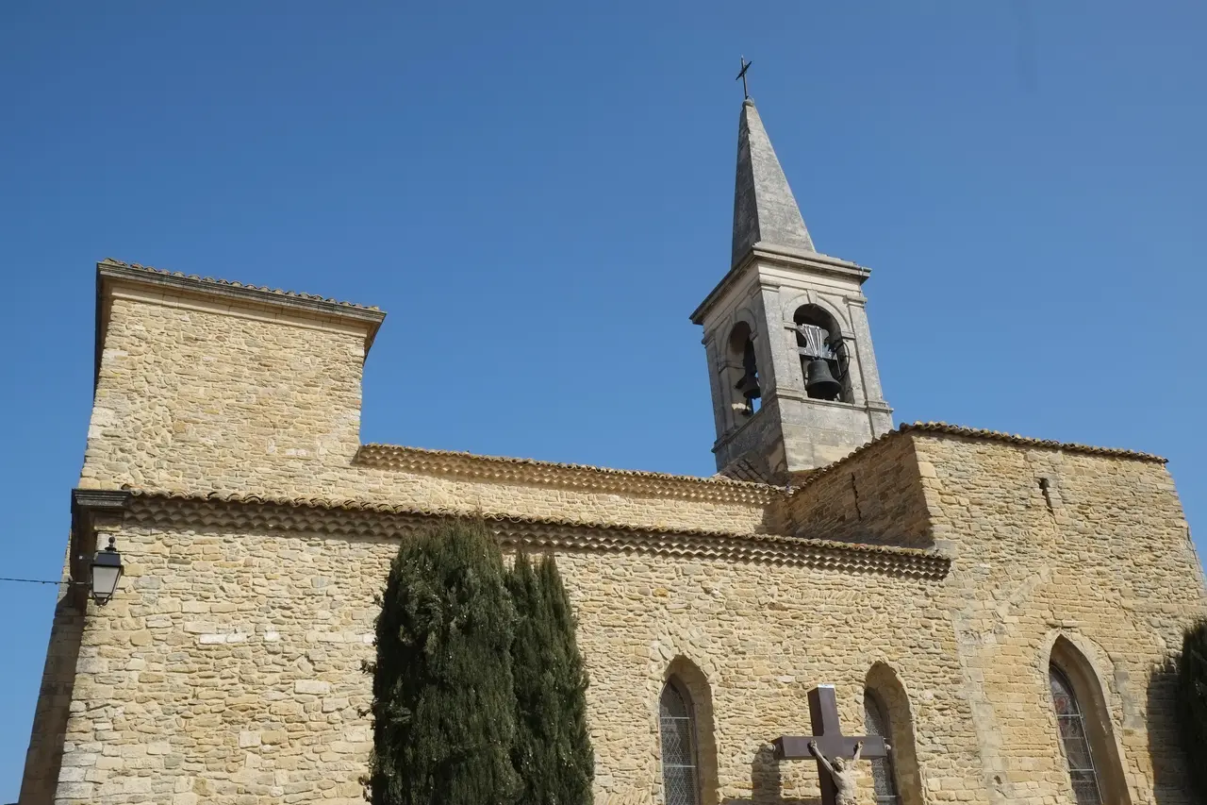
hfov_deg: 60.3
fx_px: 1039
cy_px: 402
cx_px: 604
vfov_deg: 42.3
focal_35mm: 31
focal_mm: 20.5
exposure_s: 1/340
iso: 200
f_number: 11
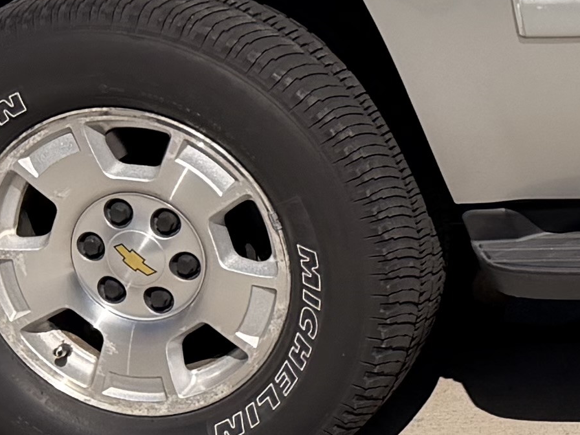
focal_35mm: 153
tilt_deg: -12.4
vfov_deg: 9.6
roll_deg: +0.8
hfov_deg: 11.9
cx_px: 1059
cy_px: -93
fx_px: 2564
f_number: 1.78
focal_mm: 6.76
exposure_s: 1/11905
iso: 100
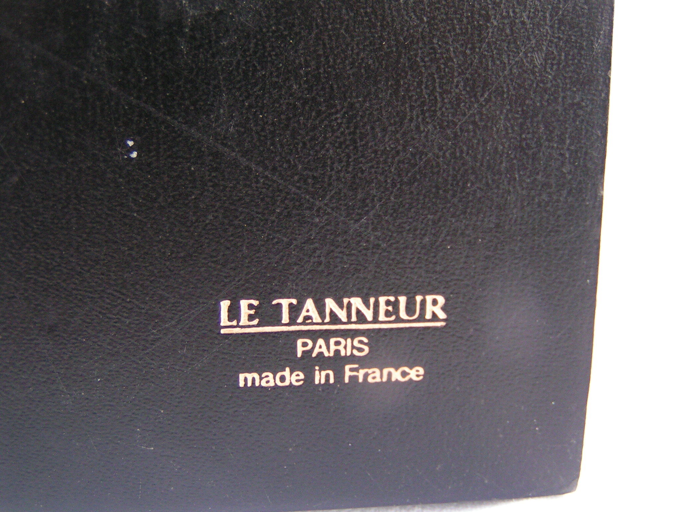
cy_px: 256
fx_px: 1241
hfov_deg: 30.7
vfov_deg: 23.3
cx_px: 341
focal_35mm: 63
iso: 160
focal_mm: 9.7
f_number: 3.2
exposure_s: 1/60
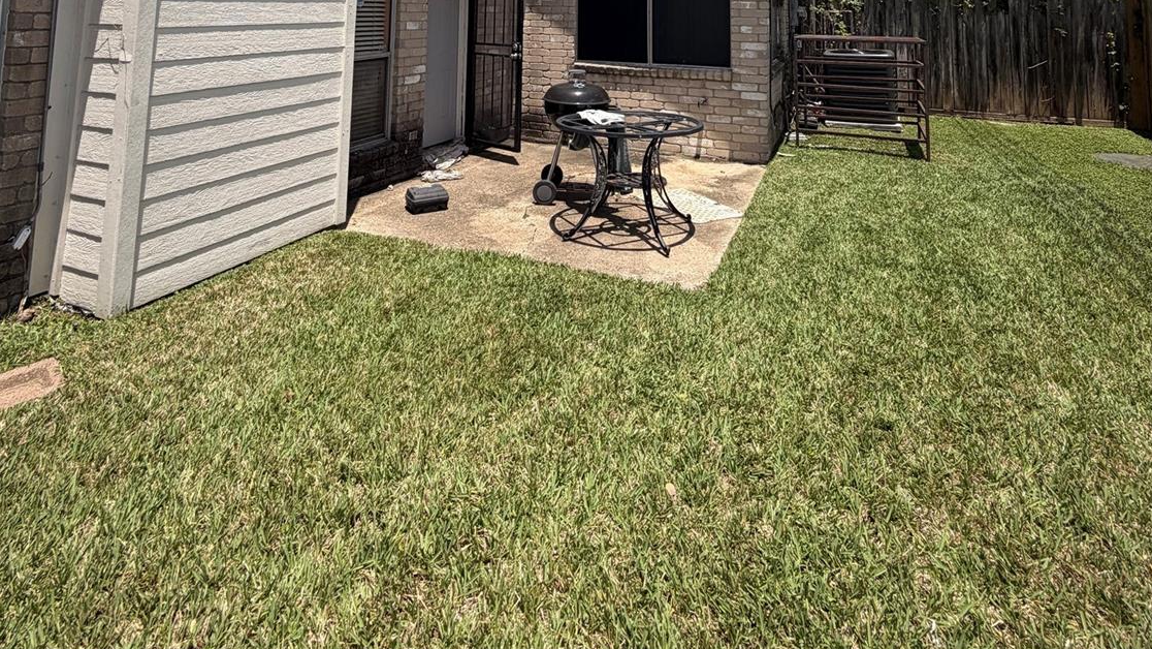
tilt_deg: +8.3
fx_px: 642
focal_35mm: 21
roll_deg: -3.1
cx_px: 561
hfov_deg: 83.8
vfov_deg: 42.9
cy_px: -52
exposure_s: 1/1087
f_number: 2.2
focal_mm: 2.22
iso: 20
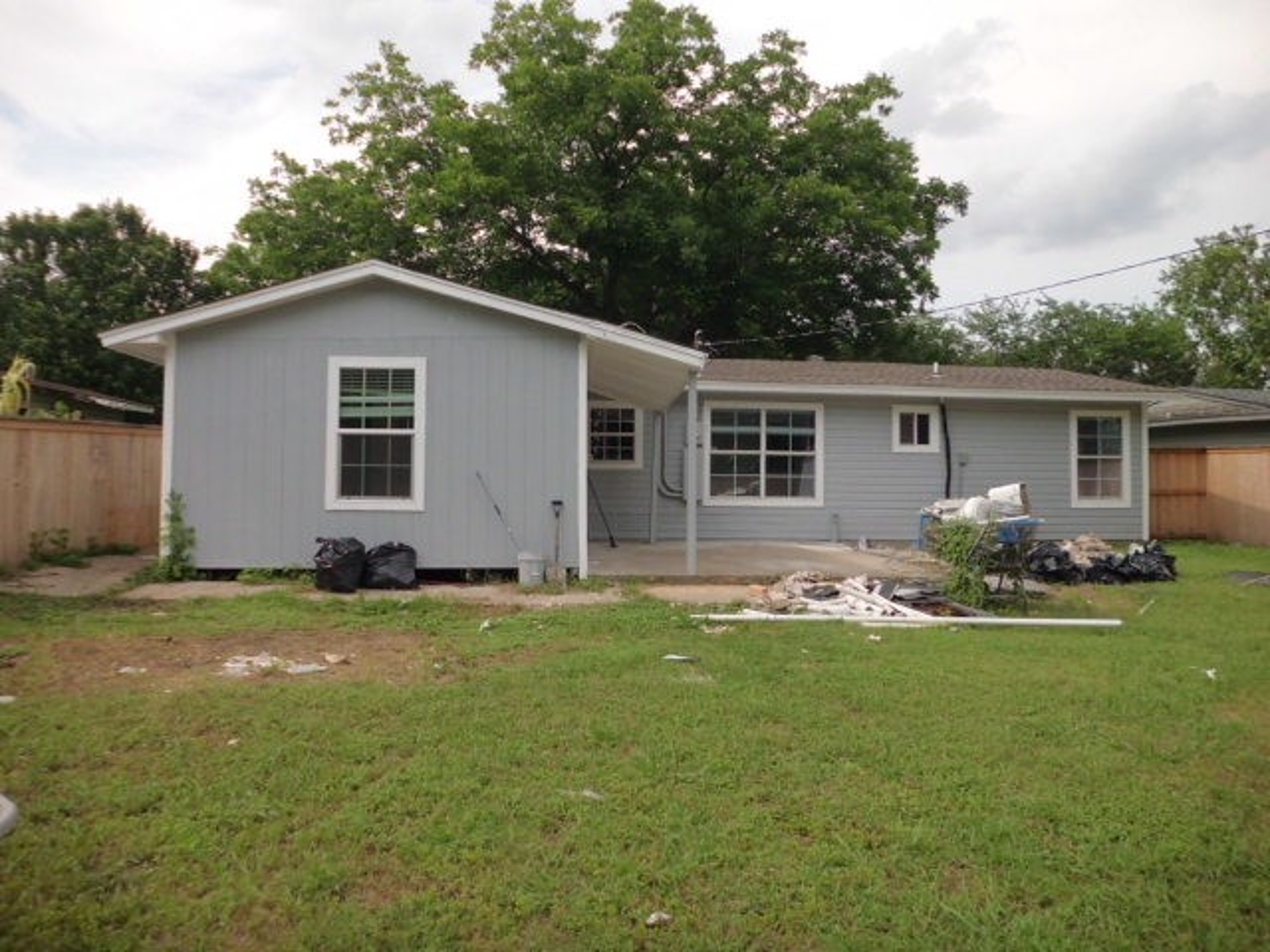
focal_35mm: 26
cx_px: 635
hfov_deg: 67.3
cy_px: 476
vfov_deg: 53.1
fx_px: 954
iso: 100
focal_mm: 4.6
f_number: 8
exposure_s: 1/125
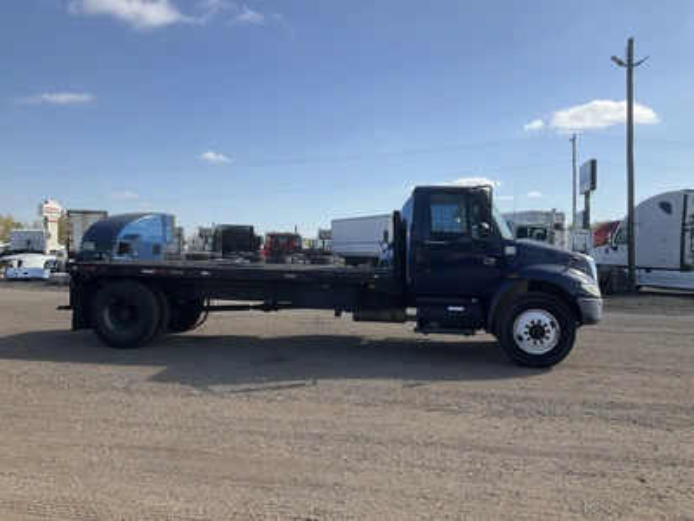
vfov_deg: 48.2
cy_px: 260
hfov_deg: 61.7
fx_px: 581
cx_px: 347
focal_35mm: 29
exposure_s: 1/1730
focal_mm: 3
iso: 25
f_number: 1.8
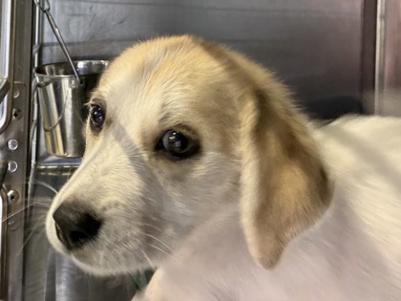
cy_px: 150
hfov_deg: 73.9
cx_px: 200
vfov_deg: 58.9
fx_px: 266
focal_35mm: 23
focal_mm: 2.69
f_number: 1.9
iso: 320
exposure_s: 1/40
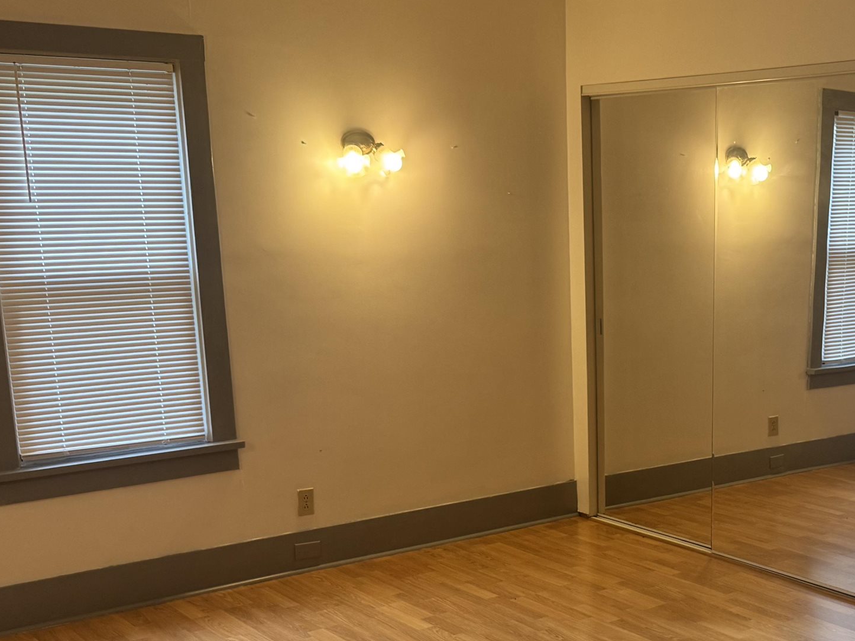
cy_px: 489
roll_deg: -0.4
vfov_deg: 28.1
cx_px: 677
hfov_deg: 36.3
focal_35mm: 51
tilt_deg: -14.0
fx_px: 1259
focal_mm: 6.76
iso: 125
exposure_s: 1/60
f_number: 1.78
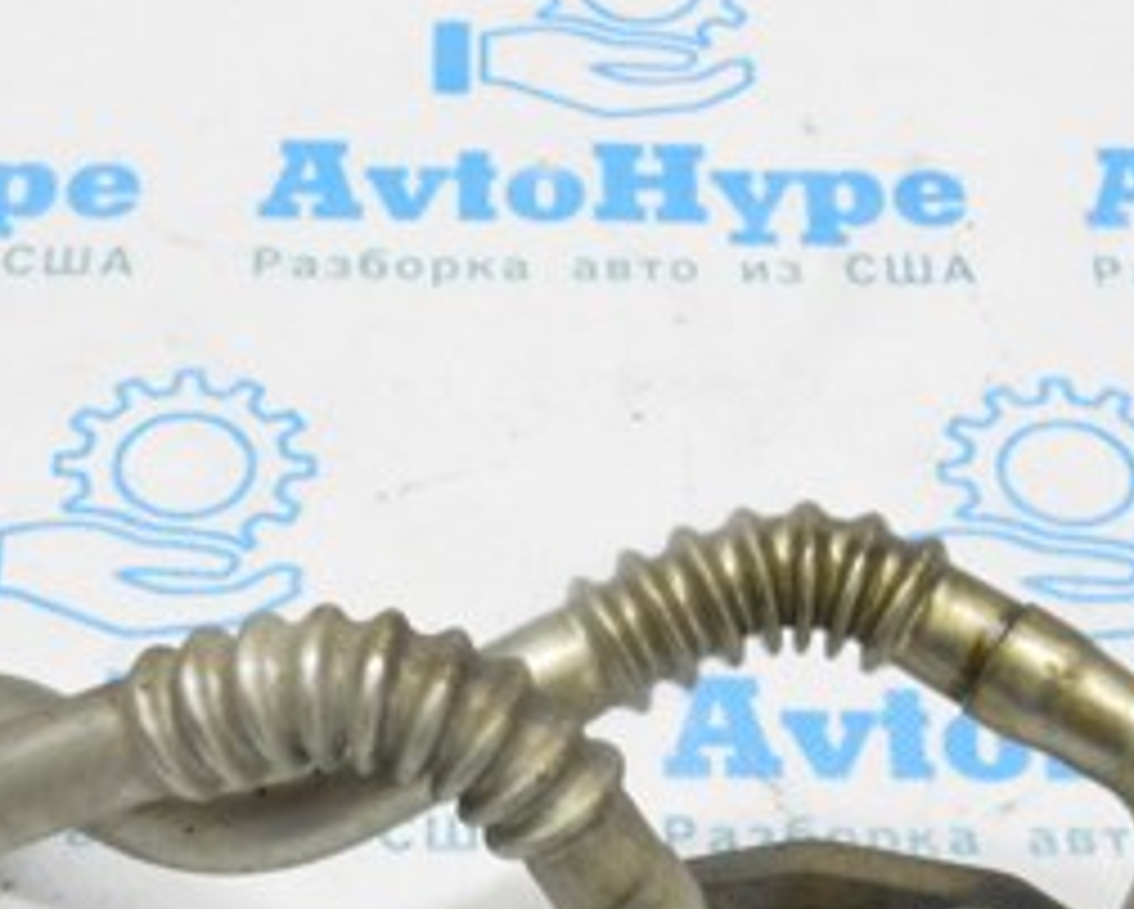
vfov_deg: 15.3
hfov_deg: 19.2
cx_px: 482
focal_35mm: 100
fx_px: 3359
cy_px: 776
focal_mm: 28
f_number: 20
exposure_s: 1/15
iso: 6400
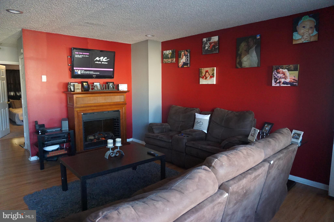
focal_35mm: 24
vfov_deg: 53.0
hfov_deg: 73.8
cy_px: 111
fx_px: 222
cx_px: 167
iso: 3200
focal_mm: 16
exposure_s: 1/160
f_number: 4
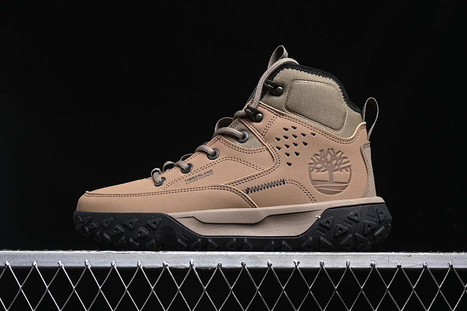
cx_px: 234
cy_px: 156
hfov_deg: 27.0
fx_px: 973
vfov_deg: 18.2
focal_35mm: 75
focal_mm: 50
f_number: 6.3
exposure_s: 1/50
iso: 160
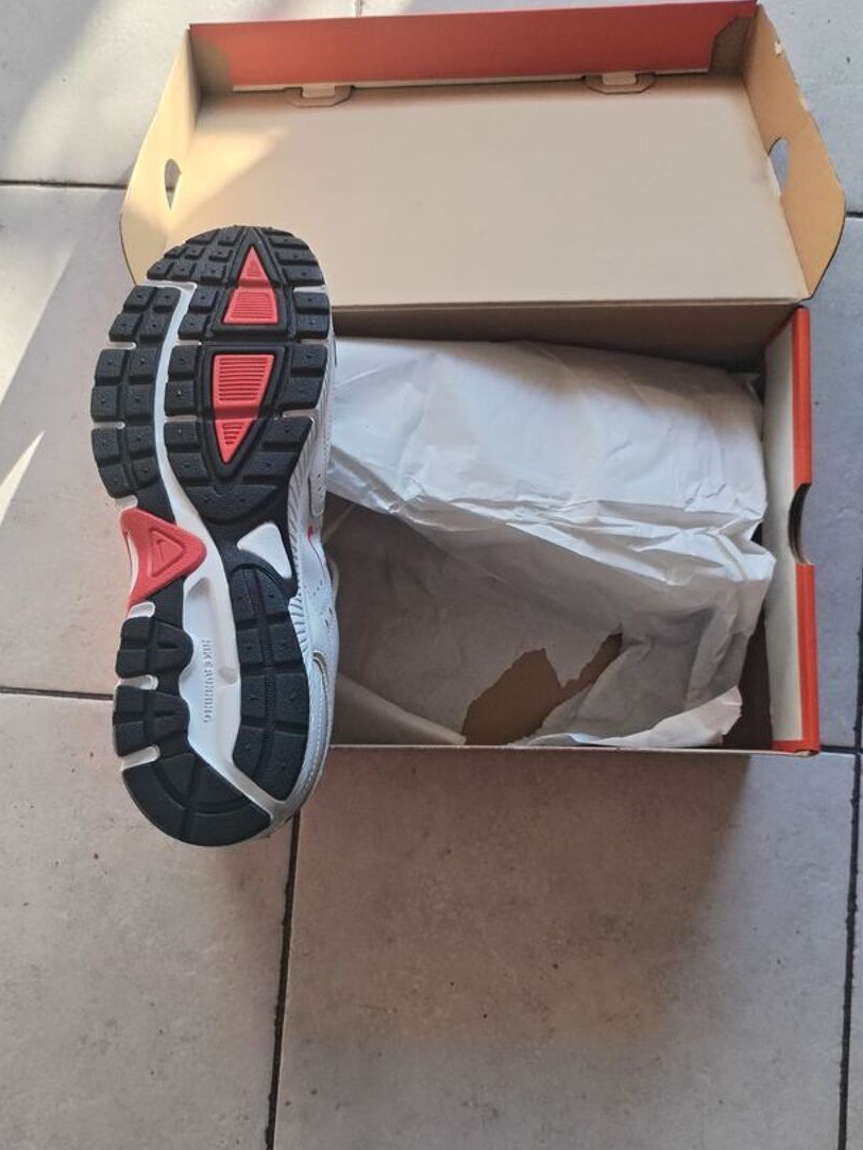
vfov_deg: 56.6
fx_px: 1064
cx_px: 373
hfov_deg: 44.0
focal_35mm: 32
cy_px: 658
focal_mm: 4.75
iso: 100
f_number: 1.8
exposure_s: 1/136
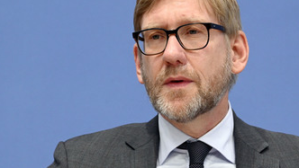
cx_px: 186
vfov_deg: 6.3
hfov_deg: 11.2
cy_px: 90
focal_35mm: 192
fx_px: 1523
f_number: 7.1
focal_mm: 135
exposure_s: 1/500
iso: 6400
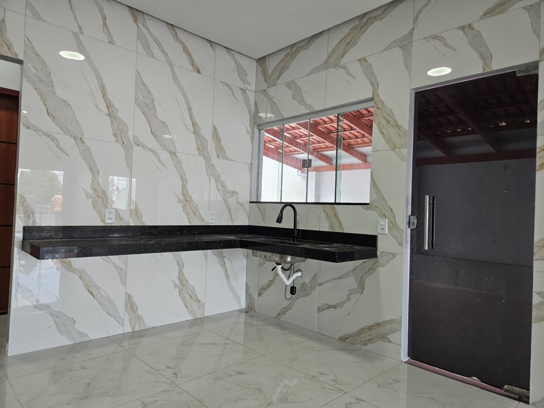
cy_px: 204
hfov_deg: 73.9
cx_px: 272
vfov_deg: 58.9
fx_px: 362
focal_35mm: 23
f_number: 1.8
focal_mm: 5.4
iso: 200
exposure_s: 1/207
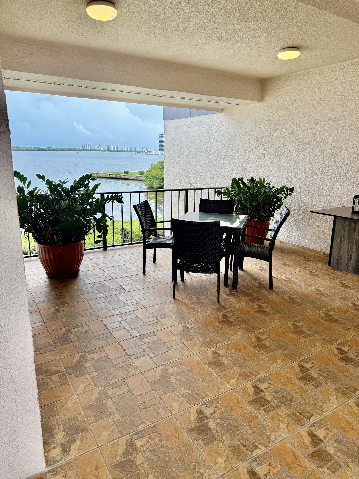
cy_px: 240
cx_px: 180
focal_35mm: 24
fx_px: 332
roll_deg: -1.1
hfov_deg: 56.8
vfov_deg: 71.6
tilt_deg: -13.3
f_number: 1.78
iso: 80
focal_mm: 6.76
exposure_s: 1/580
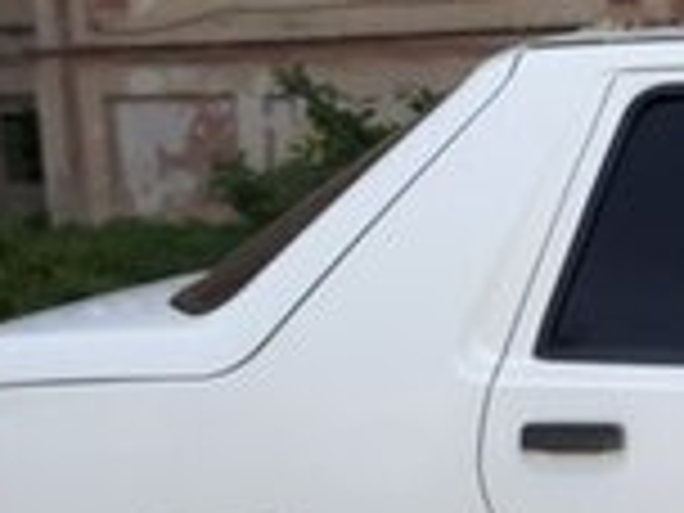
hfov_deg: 14.5
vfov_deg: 12.5
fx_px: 2312
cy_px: 533
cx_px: 1292
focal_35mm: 117
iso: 40
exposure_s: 1/513
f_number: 1.9
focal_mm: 3.6
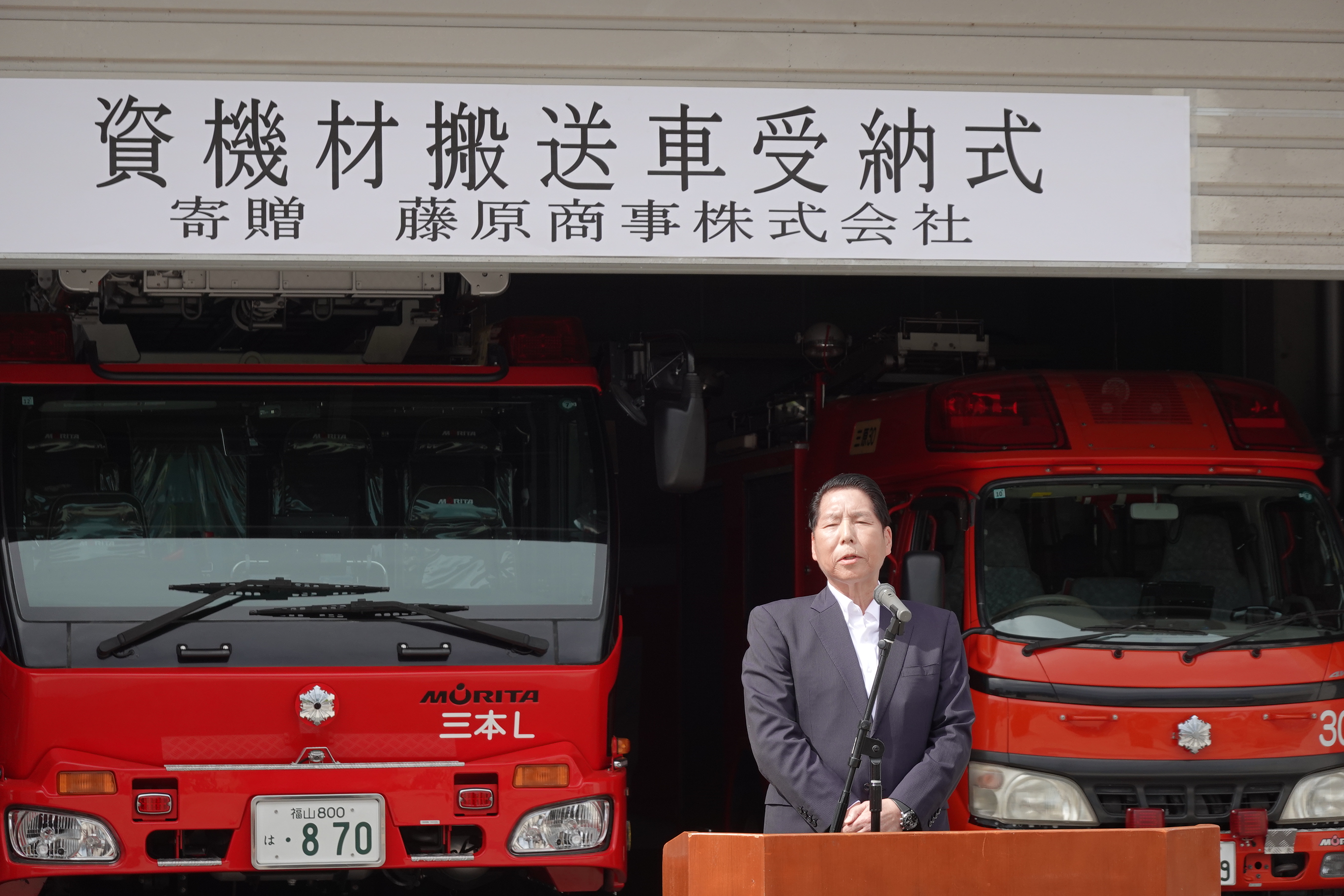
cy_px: 448
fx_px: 4741
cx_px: 672
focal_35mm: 127
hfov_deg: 16.1
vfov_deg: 10.8
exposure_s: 1/500
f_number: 4.5
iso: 100
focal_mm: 46.09
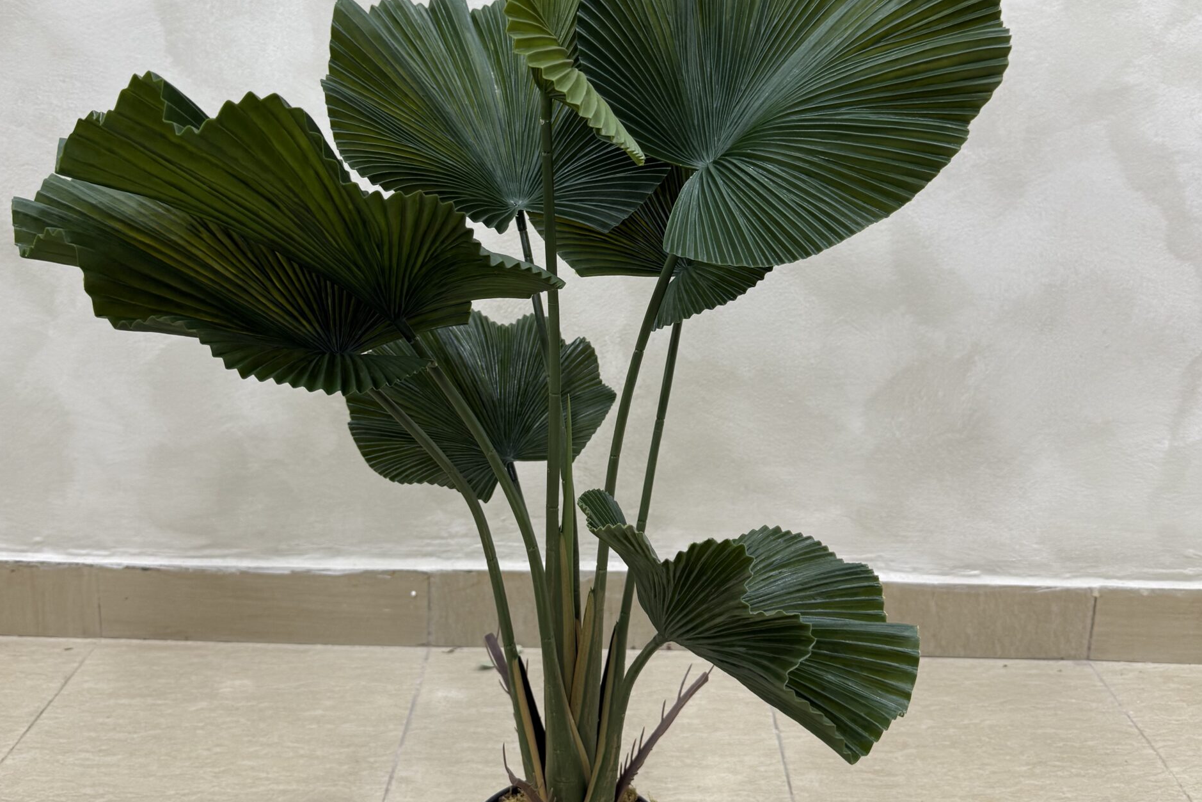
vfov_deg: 38.6
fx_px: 1135
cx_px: 589
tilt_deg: -12.8
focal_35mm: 34
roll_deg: -1.7
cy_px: 284
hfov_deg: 55.8
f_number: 1.78
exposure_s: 1/100
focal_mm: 6.76
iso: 100
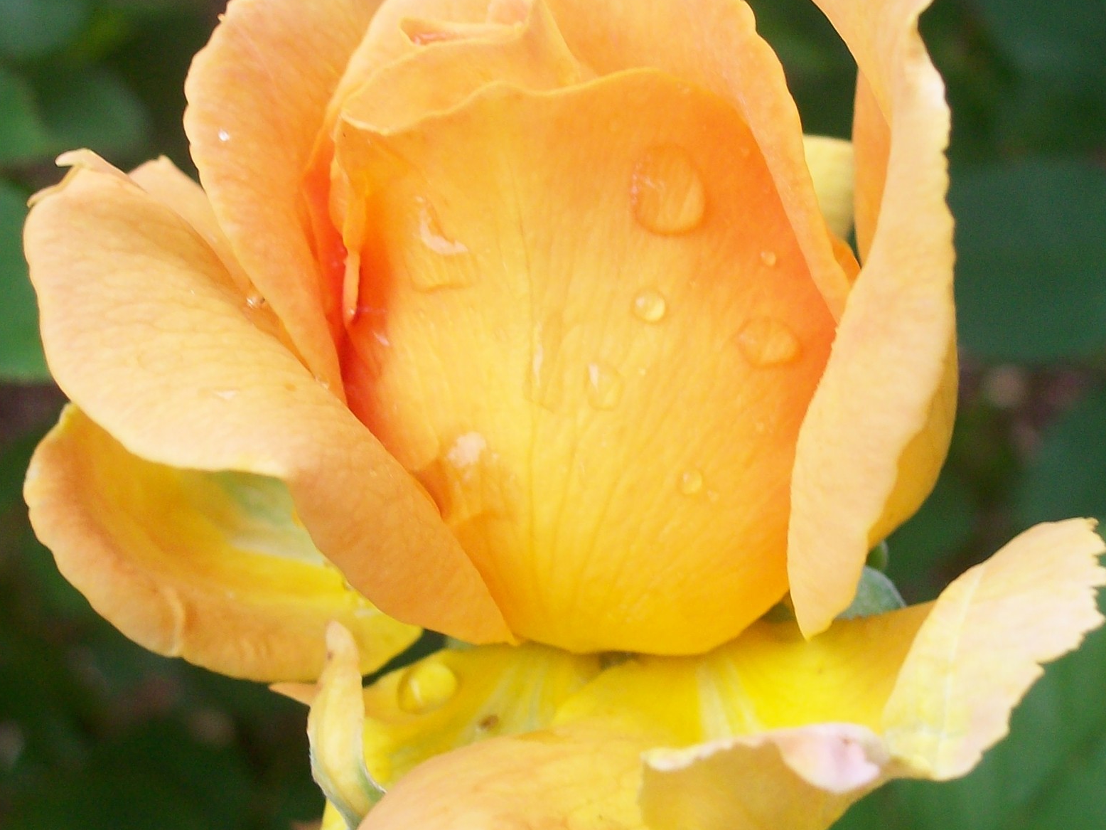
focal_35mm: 90
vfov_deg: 16.4
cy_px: 429
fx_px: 2876
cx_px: 628
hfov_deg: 21.8
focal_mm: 9.4
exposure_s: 1/150
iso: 80
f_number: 3.4
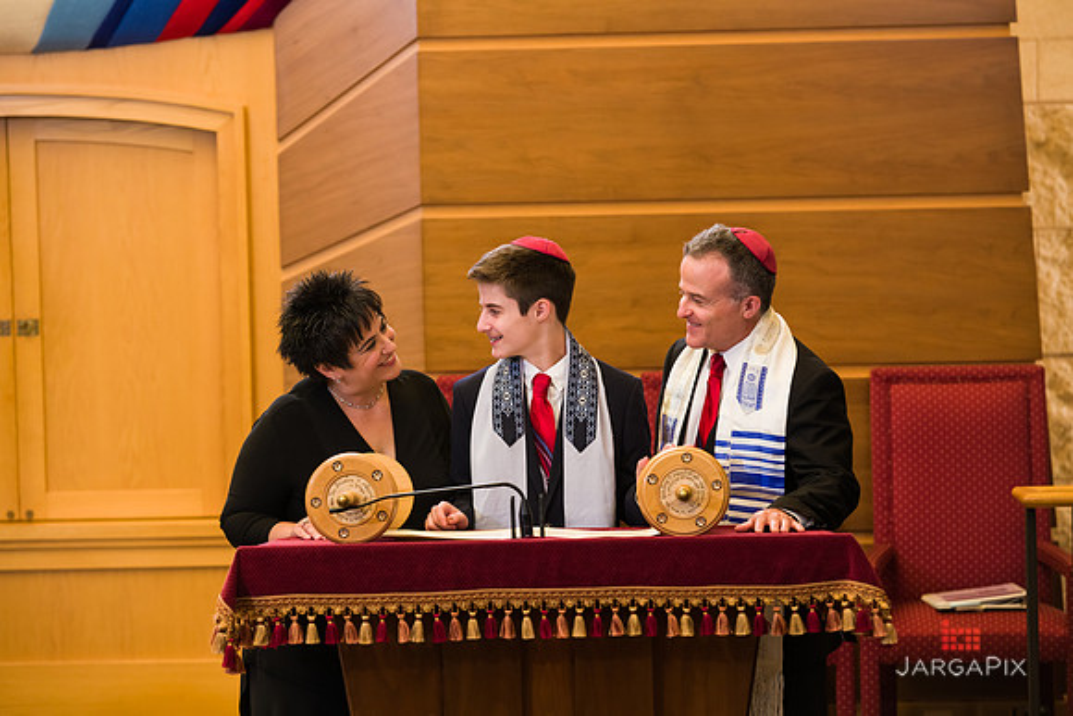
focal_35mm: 145
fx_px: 4323
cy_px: 358
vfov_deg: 9.5
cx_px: 536
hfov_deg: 14.2
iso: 1000
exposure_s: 1/200
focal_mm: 145
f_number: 5.6
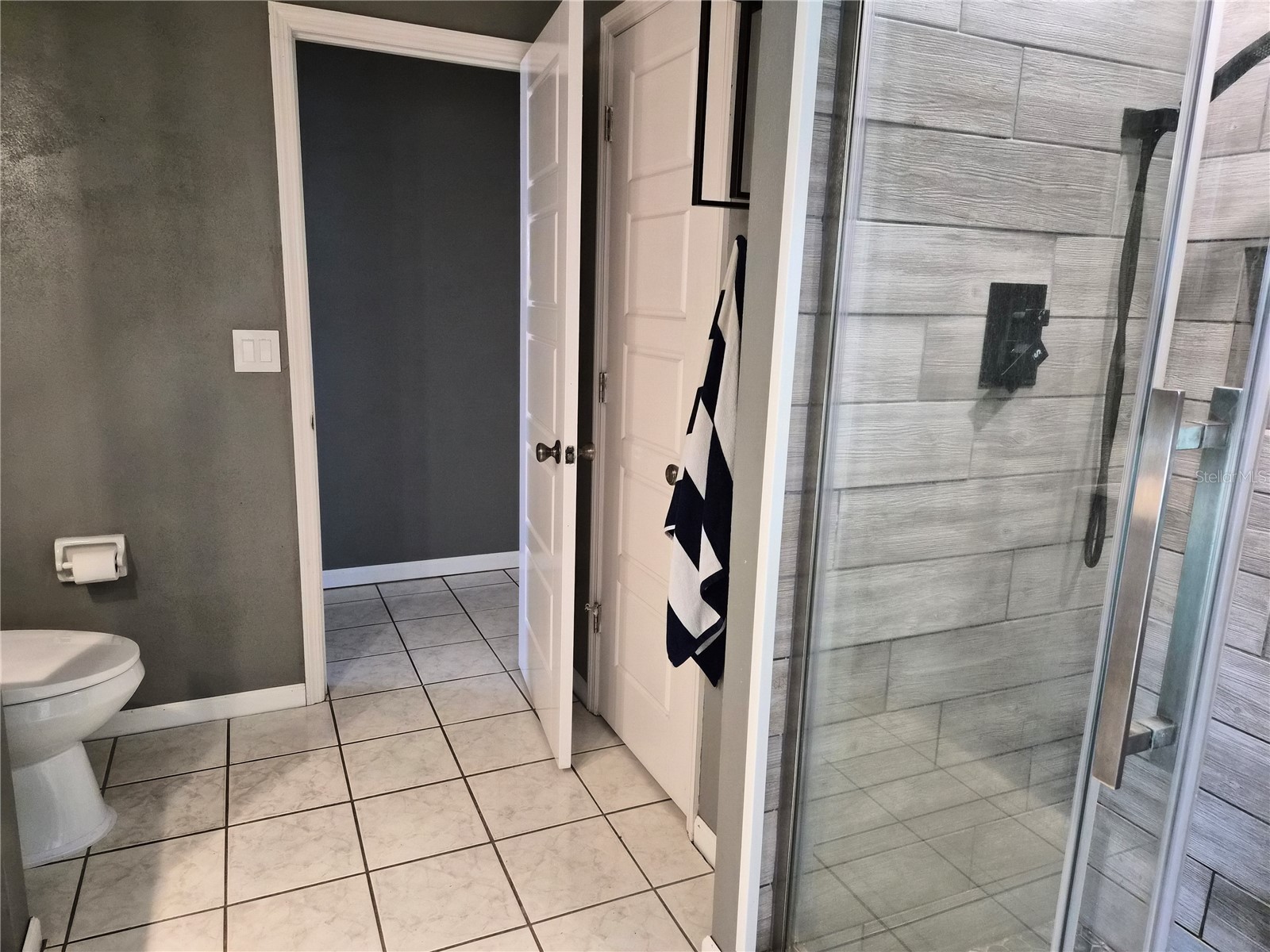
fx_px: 844
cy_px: 476
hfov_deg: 73.9
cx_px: 635
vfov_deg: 58.9
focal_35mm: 23
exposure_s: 1/120
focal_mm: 5.4
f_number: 1.8
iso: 1250
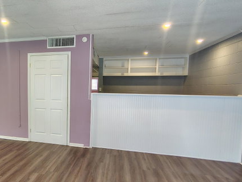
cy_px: 102
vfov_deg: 56.7
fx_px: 168
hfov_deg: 68.4
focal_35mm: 24
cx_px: 71
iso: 399
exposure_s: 1/40
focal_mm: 2.13
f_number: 2.2
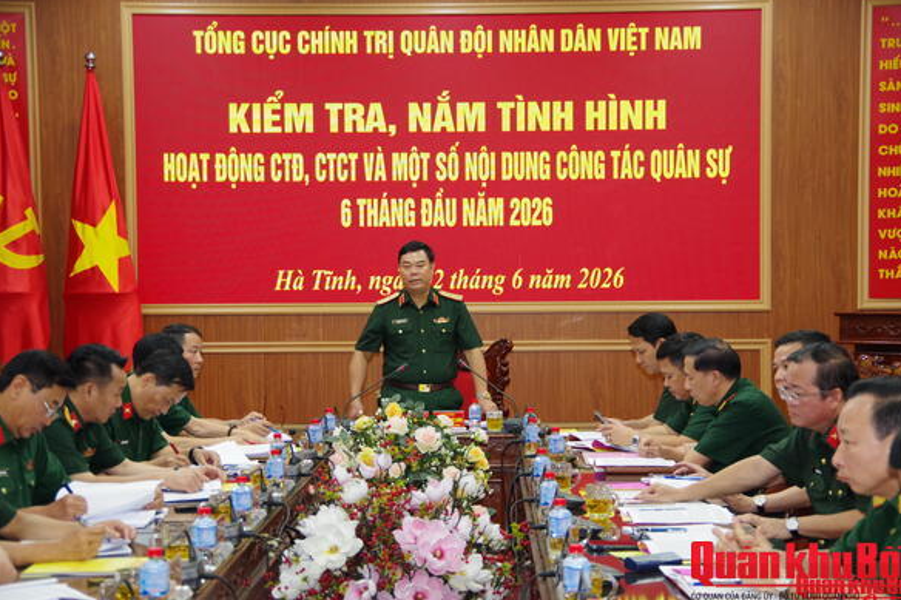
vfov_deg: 18.4
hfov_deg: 27.4
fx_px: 1851
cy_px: 304
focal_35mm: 74
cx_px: 460
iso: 1600
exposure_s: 1/100
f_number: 4.5
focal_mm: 48
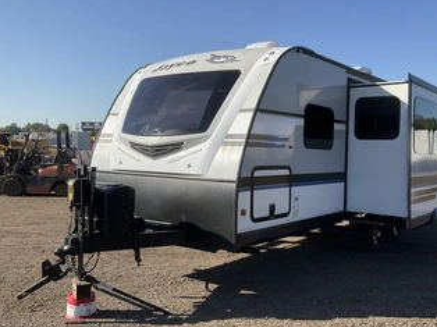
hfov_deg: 49.8
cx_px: 267
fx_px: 467
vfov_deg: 38.6
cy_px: 171
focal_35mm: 37
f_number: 1.8
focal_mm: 3
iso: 25
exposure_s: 1/1675
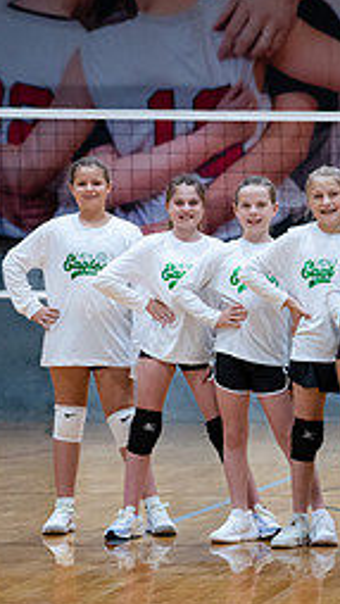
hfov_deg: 8.8
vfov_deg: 16.1
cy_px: 356
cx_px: 574
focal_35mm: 133
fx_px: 2130
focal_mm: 50
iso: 1250
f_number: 2.2
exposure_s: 1/500
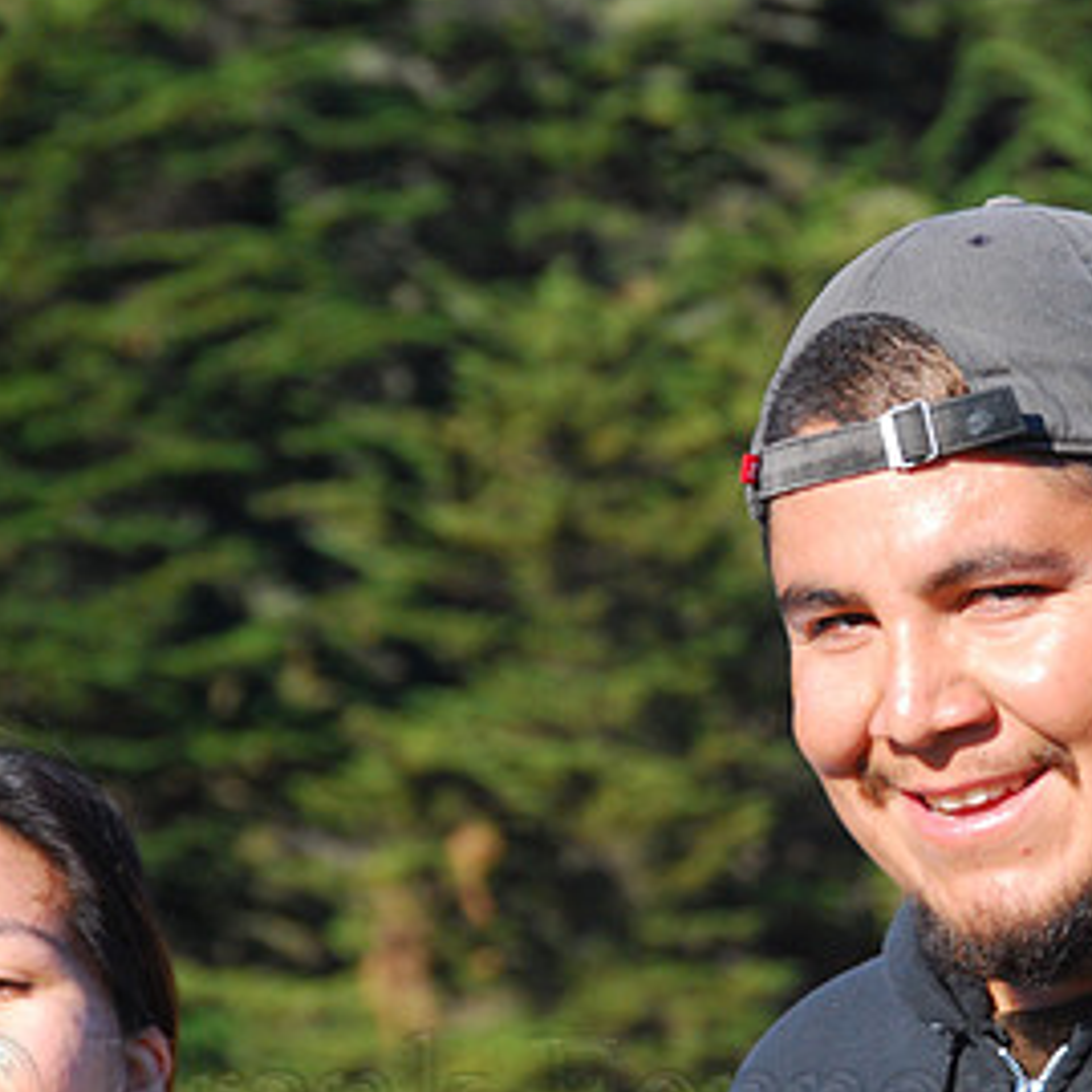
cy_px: 593
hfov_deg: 5.7
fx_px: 10993
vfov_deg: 5.7
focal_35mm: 308
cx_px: 995
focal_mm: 112
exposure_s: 1/250
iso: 400
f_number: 9.5
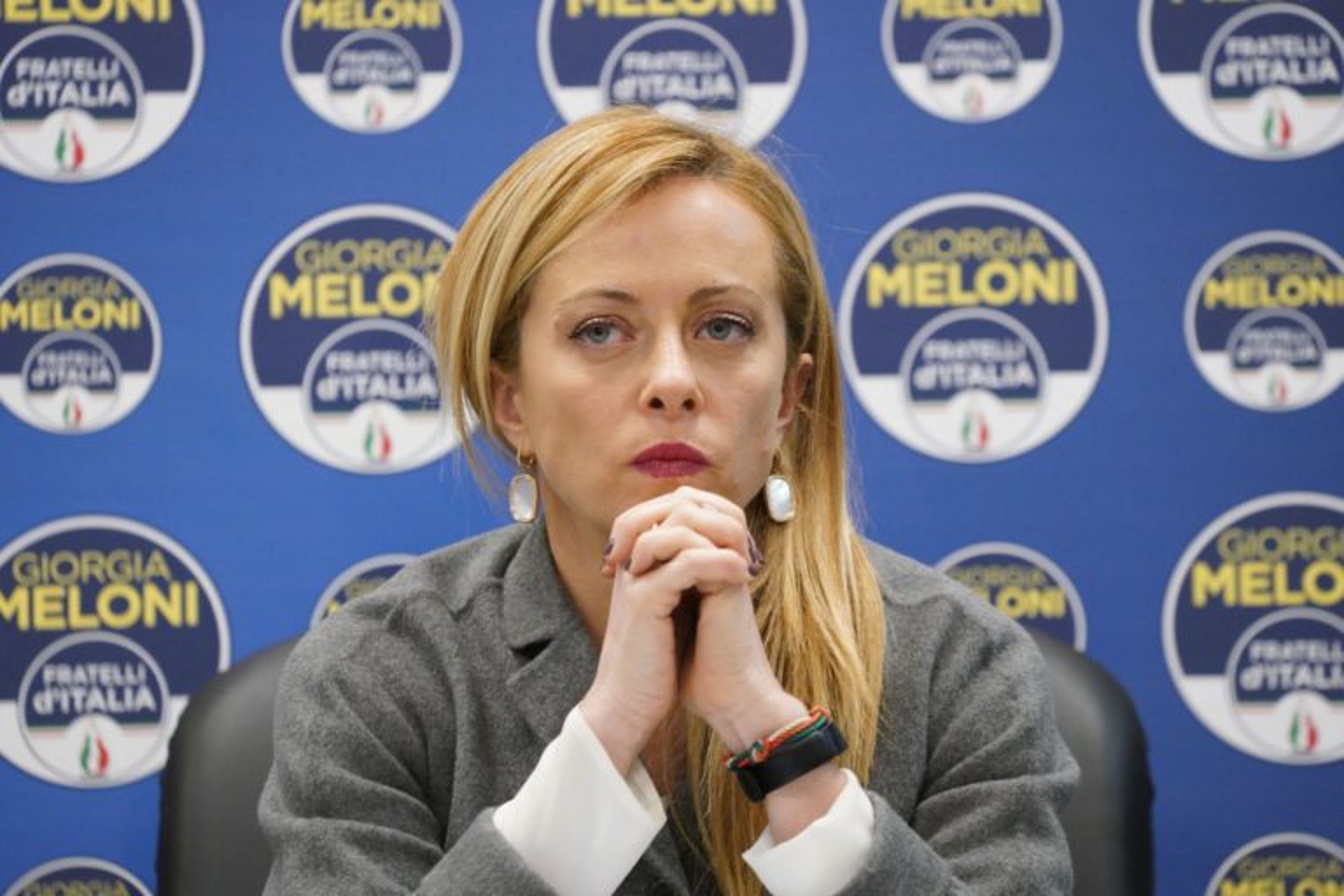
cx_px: 672
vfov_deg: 4.2
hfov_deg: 6.4
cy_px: 448
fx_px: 12095
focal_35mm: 324
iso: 6400
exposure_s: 1/200
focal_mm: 324
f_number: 5.6
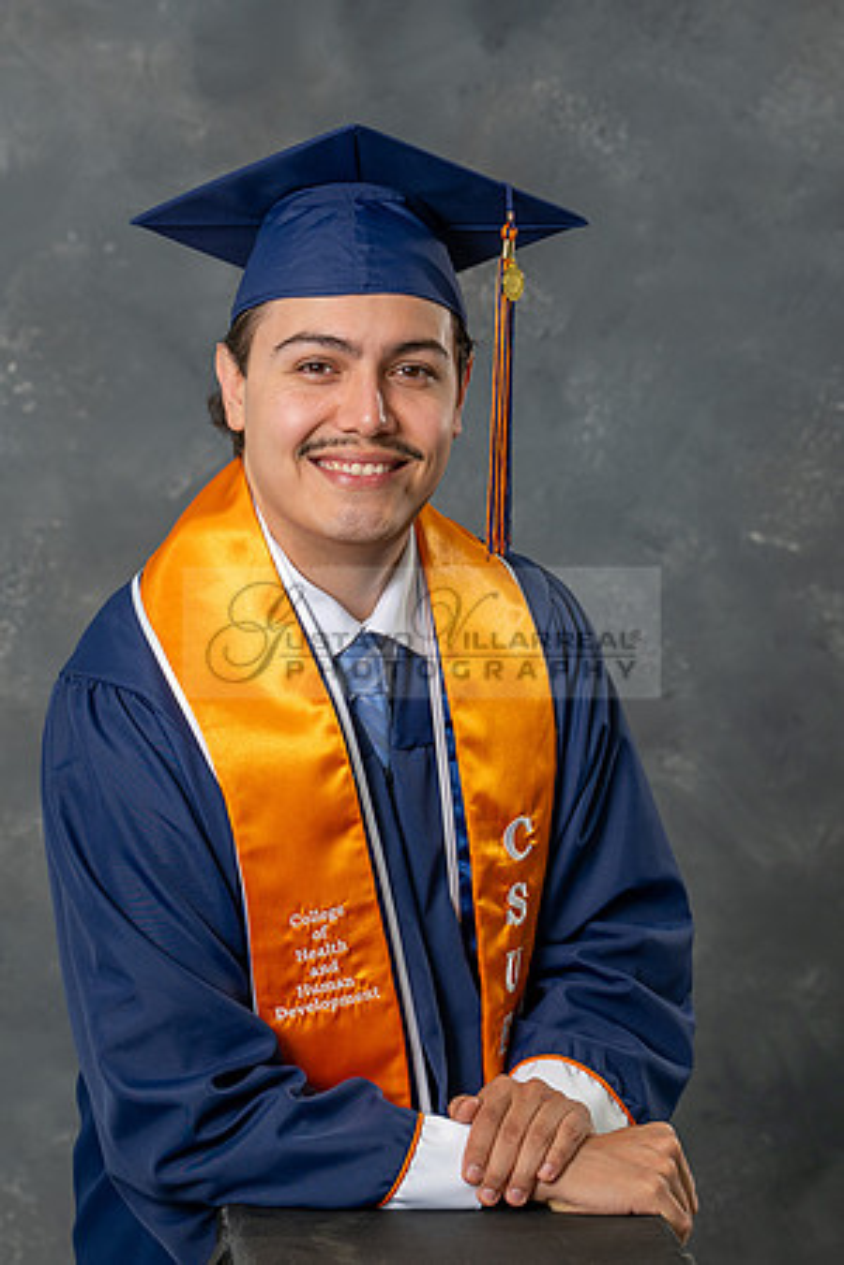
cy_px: 738
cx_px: 389
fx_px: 3940
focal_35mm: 112
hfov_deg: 12.2
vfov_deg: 18.2
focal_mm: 58
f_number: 4
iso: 200
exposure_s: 1/200
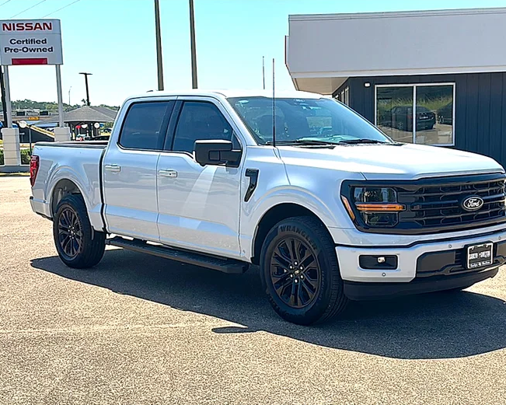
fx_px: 629
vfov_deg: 35.7
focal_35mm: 42
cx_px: 265
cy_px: 202
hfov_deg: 43.8
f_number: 1.78
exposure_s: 1/5051
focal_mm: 6.86
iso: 80
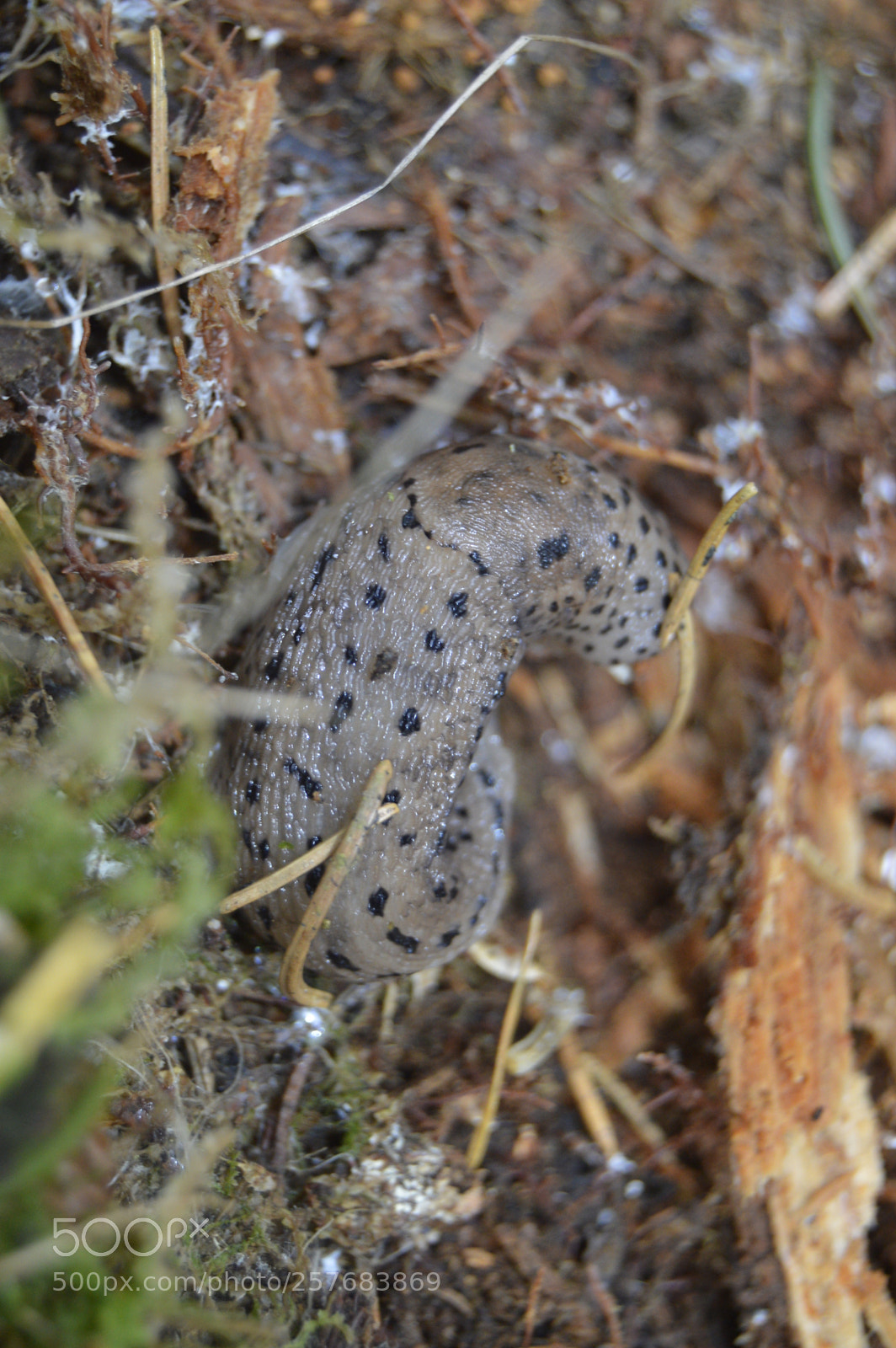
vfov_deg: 24.6
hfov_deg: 16.5
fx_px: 3085
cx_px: 448
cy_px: 674
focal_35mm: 82
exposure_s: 1/60
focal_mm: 55
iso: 900
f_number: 5.6
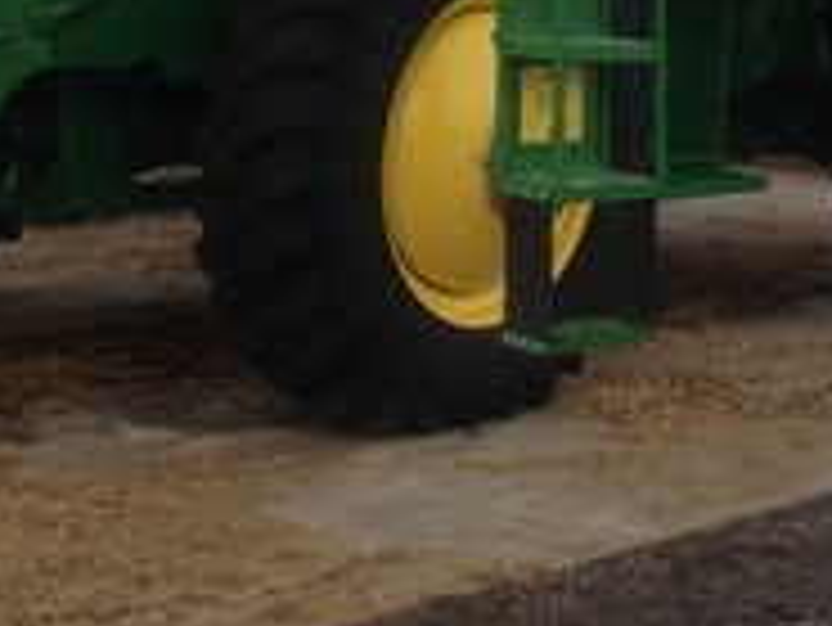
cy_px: -216
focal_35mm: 103
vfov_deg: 13.8
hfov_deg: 19.1
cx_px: 382
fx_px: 2477
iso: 50
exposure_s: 1/356
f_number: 2.4
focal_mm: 4.28
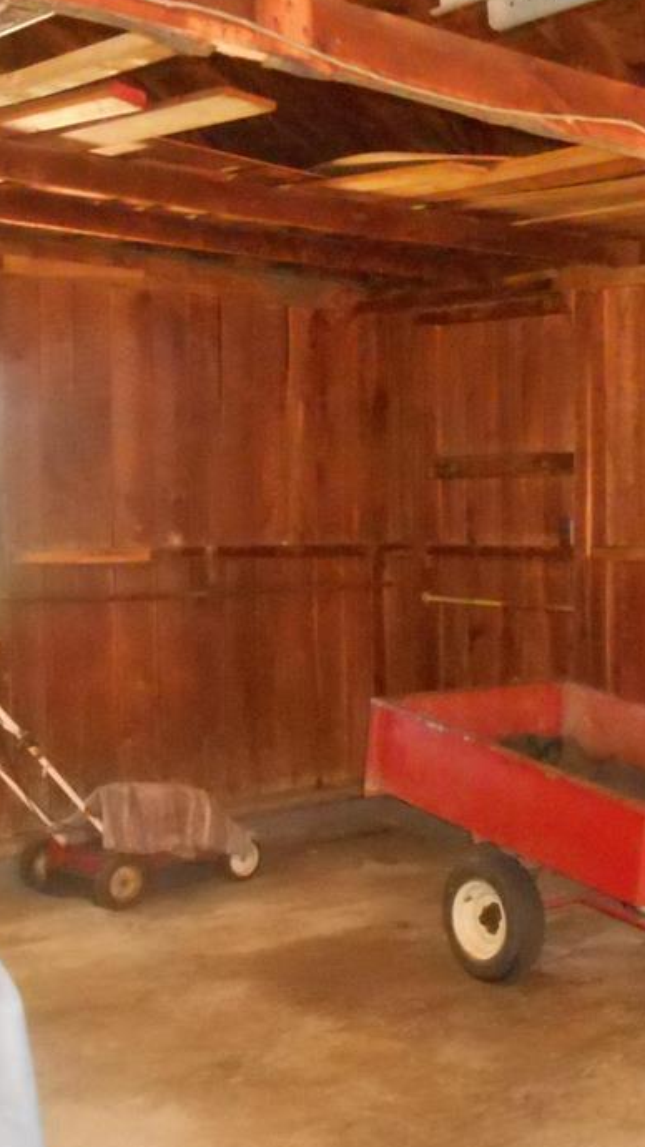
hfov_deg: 20.9
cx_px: 677
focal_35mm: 55
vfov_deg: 37.8
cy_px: 587
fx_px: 1673
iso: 1600
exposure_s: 1/30
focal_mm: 6
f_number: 3.9
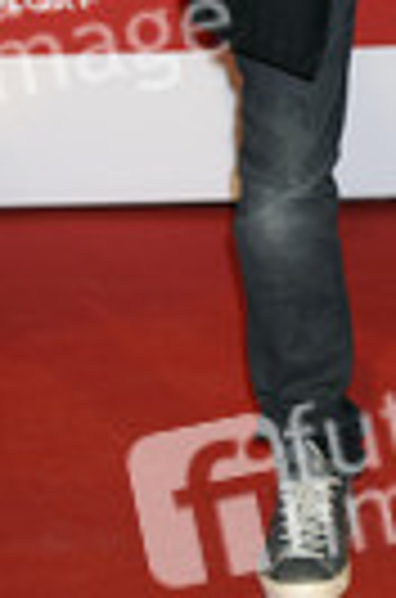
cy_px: -193
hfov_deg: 6.4
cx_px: 490
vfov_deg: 9.6
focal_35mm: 211
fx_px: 3500
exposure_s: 1/125
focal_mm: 70
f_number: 5
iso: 640
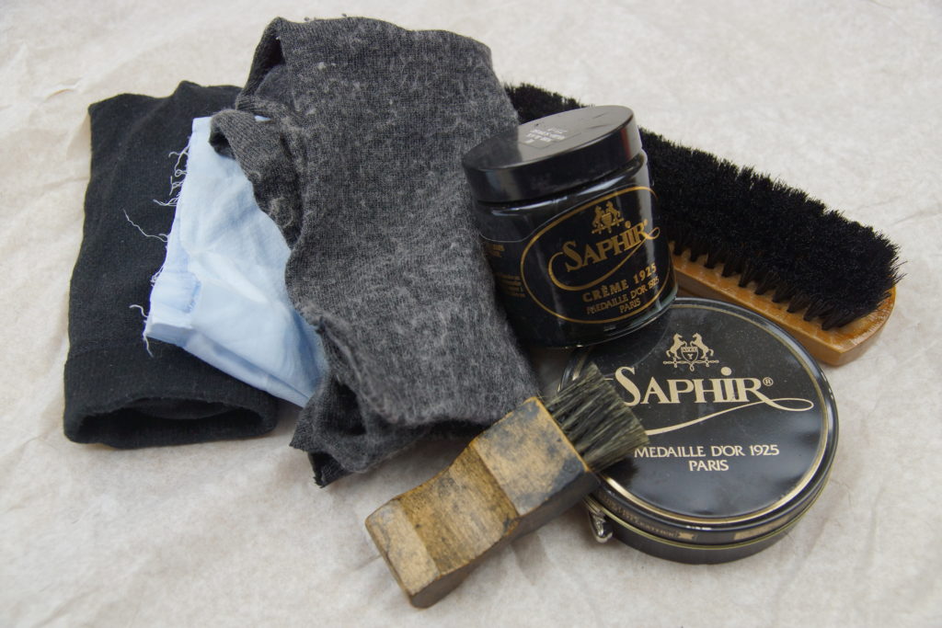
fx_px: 1099
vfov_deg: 31.9
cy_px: 314
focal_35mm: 42
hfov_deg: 46.4
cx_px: 471
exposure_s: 1/160
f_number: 4
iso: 400
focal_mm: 28
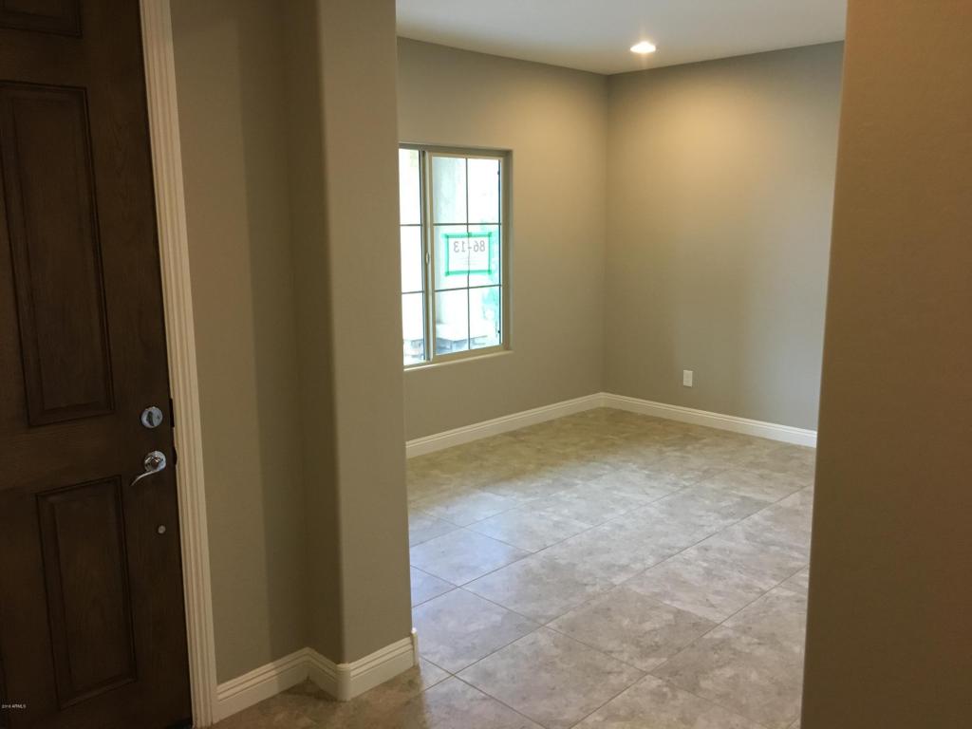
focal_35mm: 29
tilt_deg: -10.5
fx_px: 814
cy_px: 364
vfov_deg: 48.2
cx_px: 486
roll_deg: +0.1
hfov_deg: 61.7
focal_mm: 4.15
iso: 160
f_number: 2.2
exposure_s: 1/30
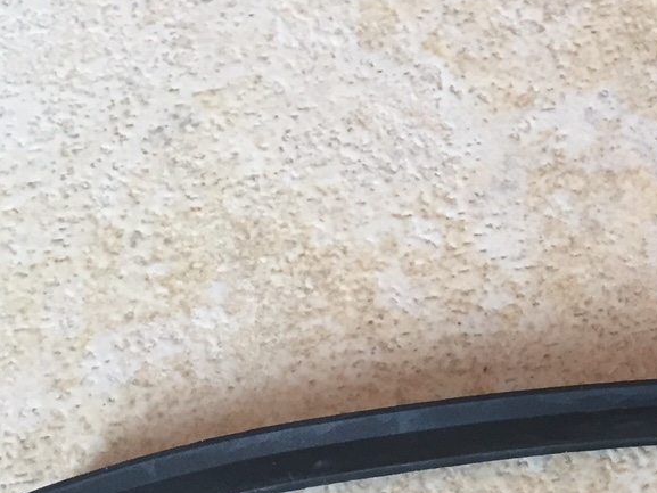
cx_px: 746
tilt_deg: -70.5
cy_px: 510
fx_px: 1557
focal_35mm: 82
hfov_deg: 22.3
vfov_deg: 17.5
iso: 64
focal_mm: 4.15
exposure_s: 1/33
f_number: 2.2
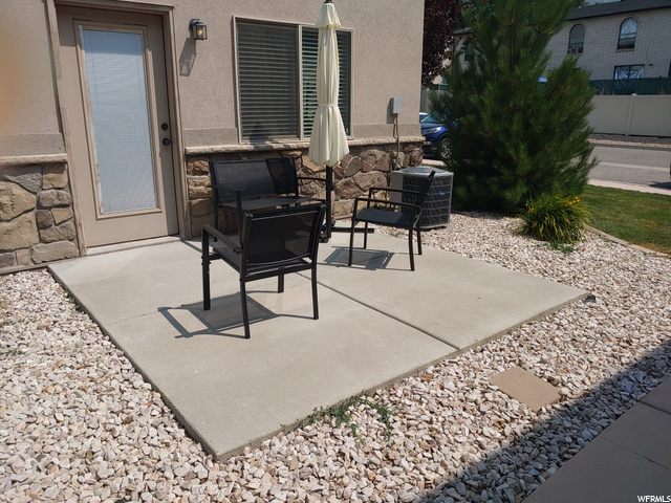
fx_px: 485
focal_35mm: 25
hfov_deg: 69.4
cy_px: 252
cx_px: 336
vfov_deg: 54.9
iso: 50
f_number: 1.5
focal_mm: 4.23
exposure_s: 1/4348
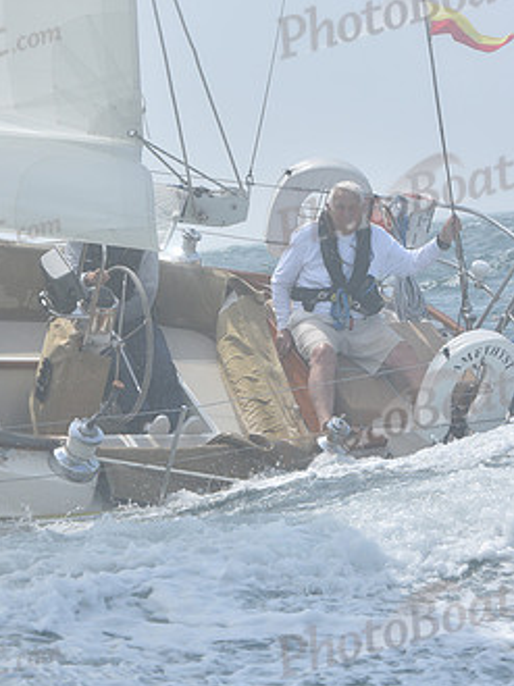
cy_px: 334
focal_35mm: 203
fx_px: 4024
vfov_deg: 9.8
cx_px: 171
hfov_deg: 7.3
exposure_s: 1/800
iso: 320
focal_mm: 120
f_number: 10
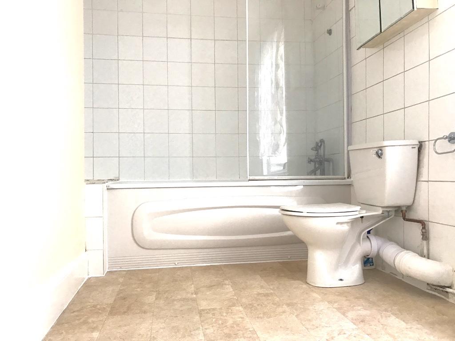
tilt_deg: +0.3
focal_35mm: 28
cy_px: 170
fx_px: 368
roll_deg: +0.0
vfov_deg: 49.7
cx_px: 228
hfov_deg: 63.4
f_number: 1.8
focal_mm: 3.99
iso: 40
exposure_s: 1/33
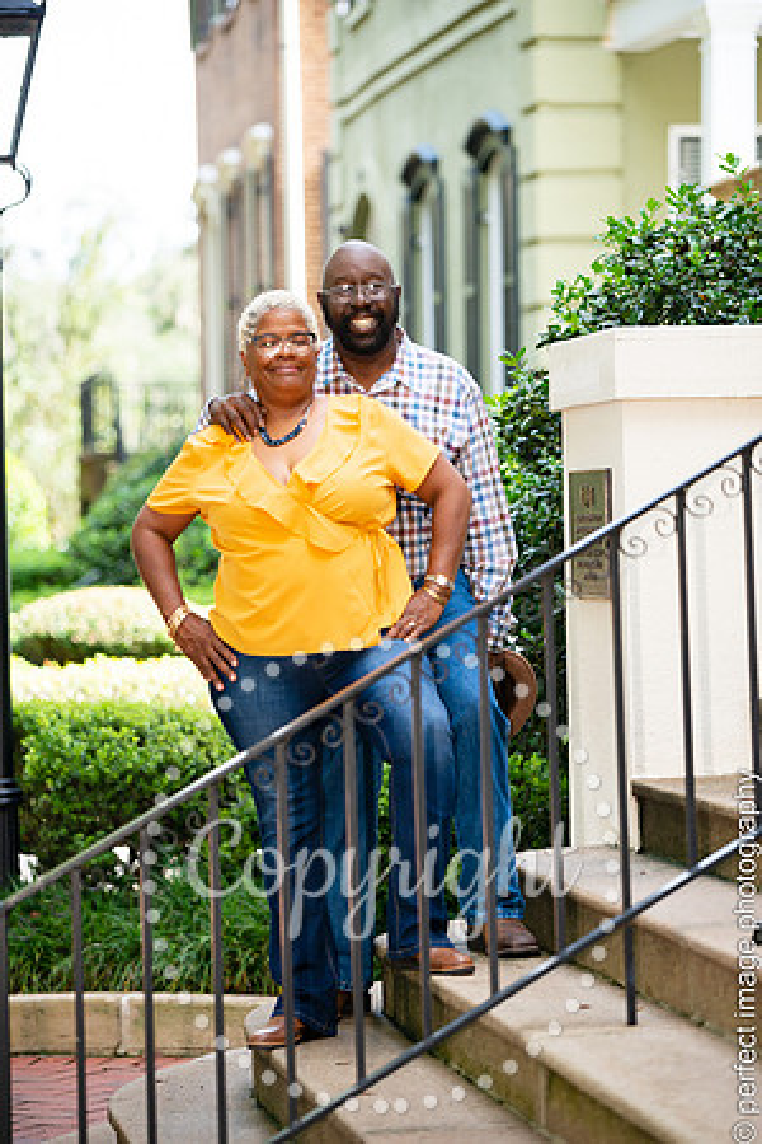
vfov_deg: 16.4
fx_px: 3968
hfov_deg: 11.0
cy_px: 572
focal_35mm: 125
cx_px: 381
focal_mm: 125
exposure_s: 1/1250
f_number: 2.8
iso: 640
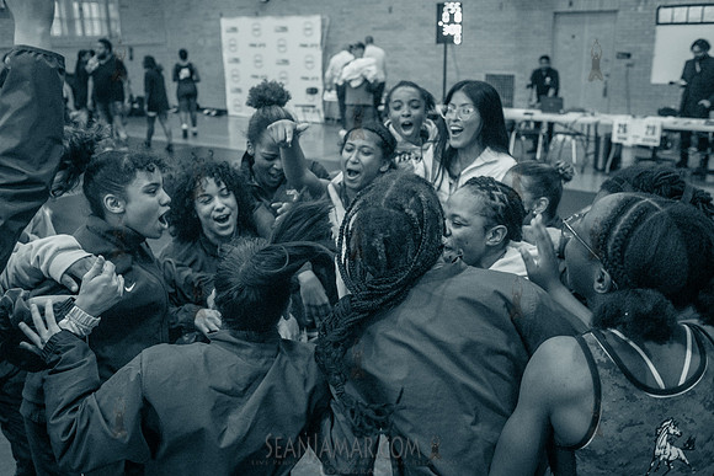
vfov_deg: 37.9
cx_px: 357
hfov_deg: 54.4
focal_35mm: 35
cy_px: 238
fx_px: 694
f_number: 4
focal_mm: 35
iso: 6400
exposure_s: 1/400
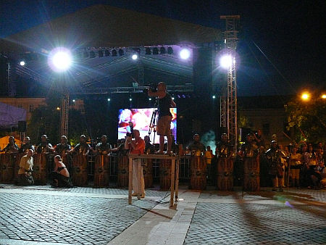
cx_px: 163
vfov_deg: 40.7
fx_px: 330
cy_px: 122
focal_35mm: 35
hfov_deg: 52.6
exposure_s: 1/25
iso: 800
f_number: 2.8
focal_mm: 7.4
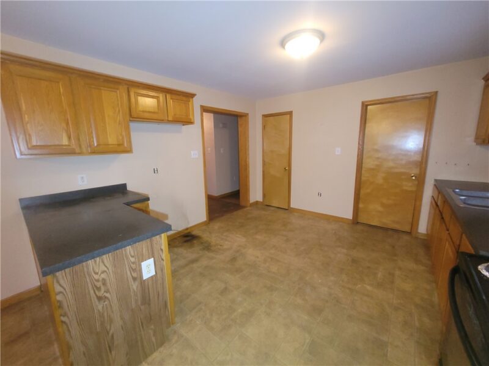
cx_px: 244
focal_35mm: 13
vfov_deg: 89.9
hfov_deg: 106.2
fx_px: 184
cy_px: 183
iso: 400
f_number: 2.2
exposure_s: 1/40
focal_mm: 2.2
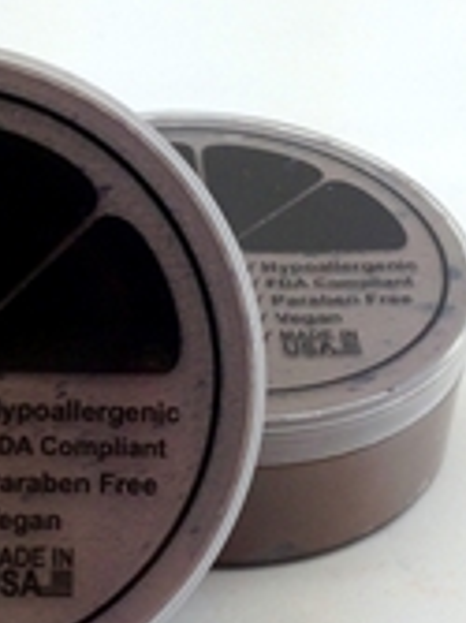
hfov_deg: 13.6
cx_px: 194
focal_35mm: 109
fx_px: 1959
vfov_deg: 18.0
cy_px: 381
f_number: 2.4
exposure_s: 1/161
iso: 50
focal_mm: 4.12
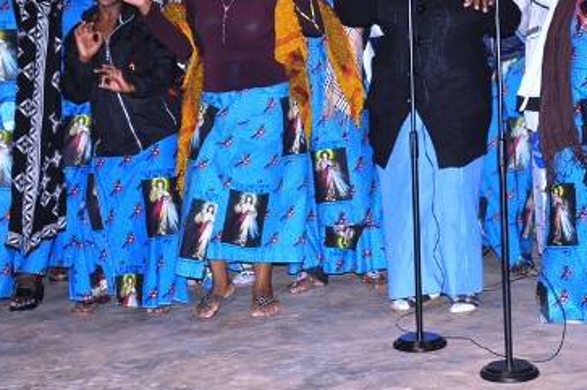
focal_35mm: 82
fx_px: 1333
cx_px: 445
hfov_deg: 24.5
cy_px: 109
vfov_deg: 16.6
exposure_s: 1/50
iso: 320
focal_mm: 31
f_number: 13
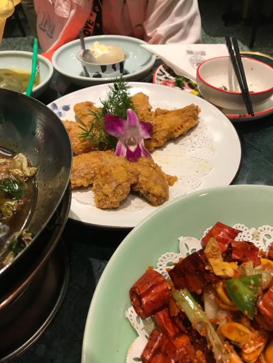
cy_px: 182
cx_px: 136
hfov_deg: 49.8
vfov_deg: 63.4
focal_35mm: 28
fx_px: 294
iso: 40
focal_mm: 3.99
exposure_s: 1/20
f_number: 1.8
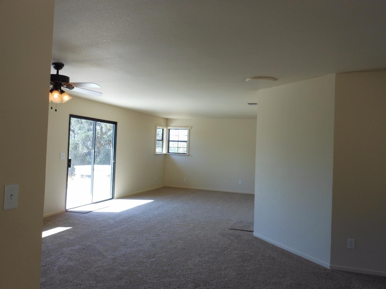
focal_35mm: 28
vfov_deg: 49.7
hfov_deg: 63.5
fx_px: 312
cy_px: 144
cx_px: 193
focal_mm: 5
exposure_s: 1/60
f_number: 3.7
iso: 80
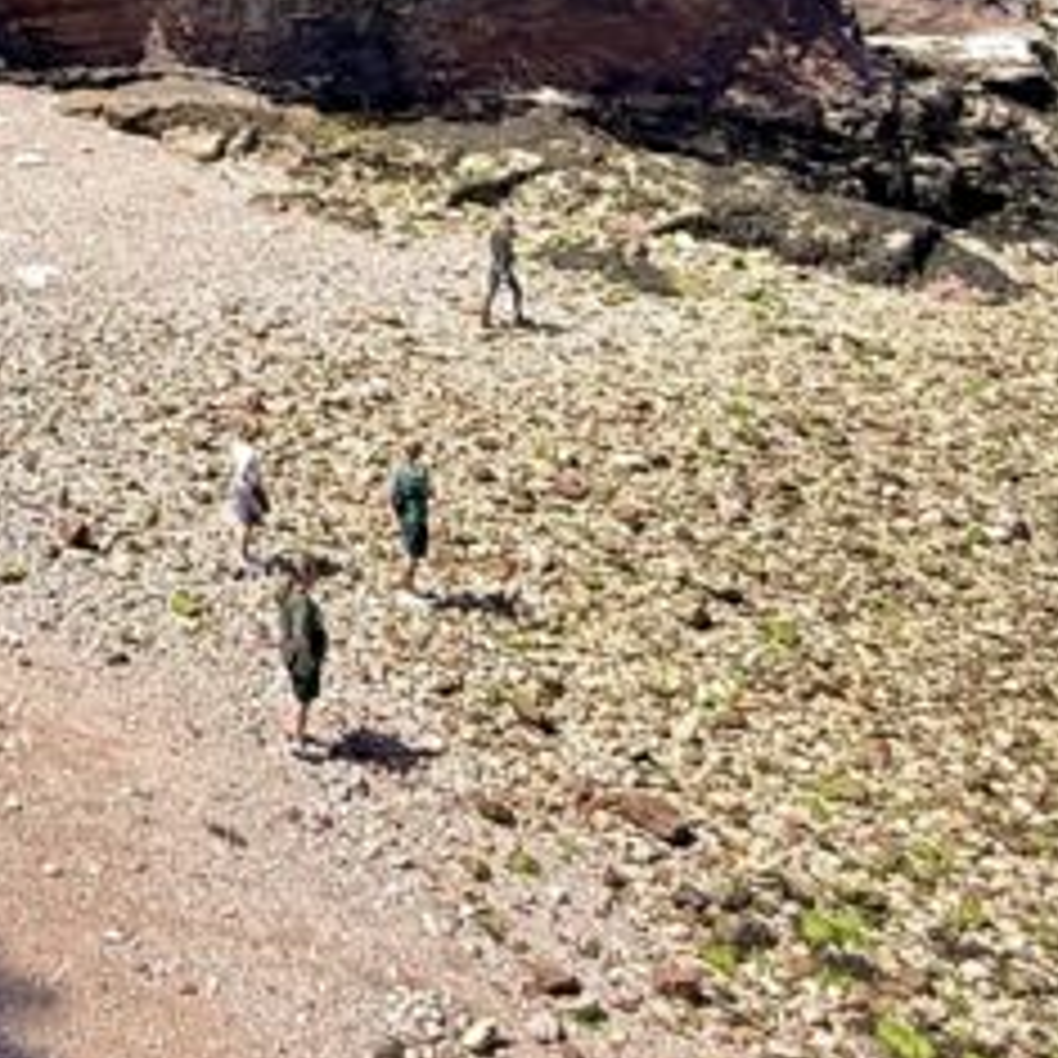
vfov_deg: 27.9
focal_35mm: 54
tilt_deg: +0.5
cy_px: -198
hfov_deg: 27.3
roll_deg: +0.5
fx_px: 1867
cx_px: -261
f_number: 2.2
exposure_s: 1/1033
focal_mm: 2.22
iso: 50
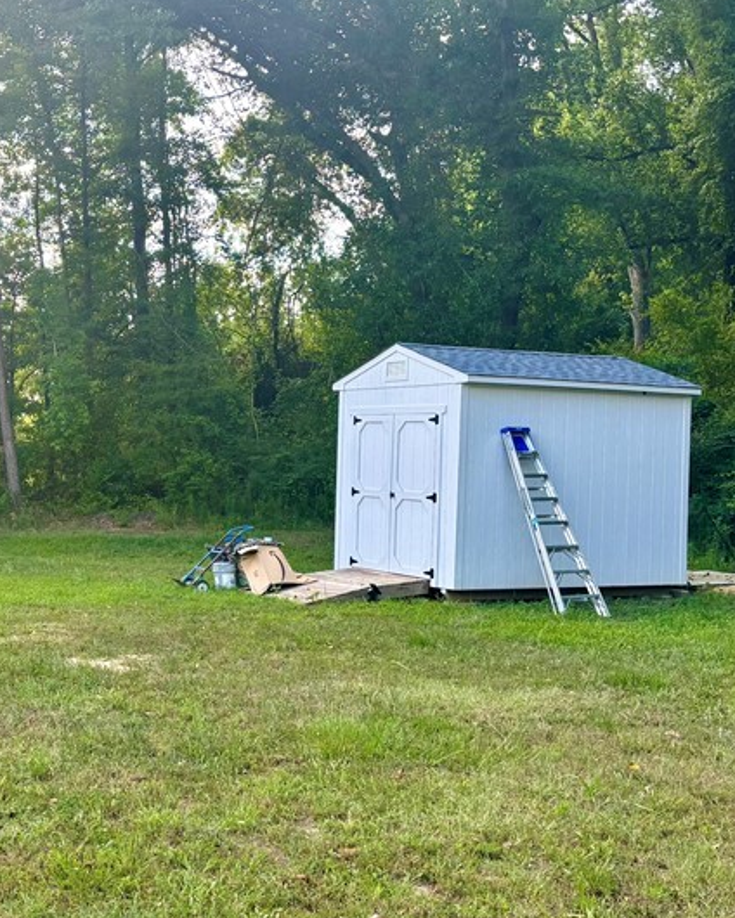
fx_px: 1332
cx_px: 128
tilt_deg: -0.1
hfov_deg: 30.0
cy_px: 459
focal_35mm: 49
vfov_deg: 38.0
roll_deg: -0.5
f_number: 1.6
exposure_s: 1/393
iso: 50
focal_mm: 5.96
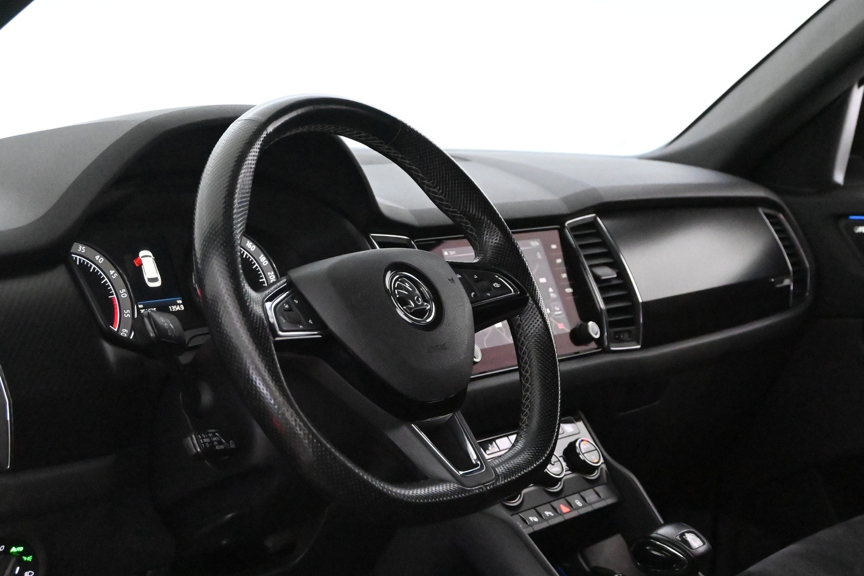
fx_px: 1560
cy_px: 304
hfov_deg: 31.0
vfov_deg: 20.9
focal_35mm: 65
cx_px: 457
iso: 16000
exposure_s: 1/60
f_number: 5.6
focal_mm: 38
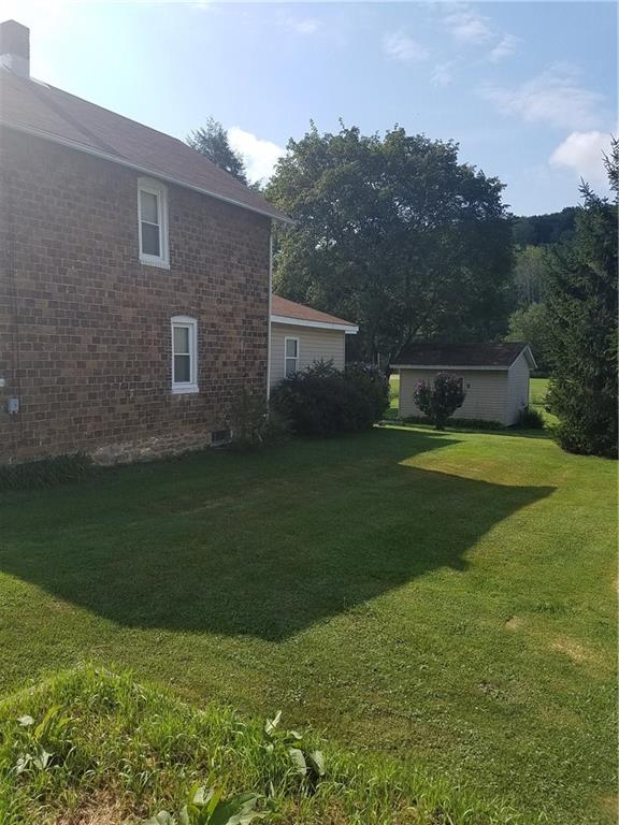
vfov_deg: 67.3
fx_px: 620
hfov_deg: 53.1
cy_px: 412
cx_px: 310
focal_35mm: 26
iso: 50
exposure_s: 1/2672
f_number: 1.7
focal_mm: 4.2
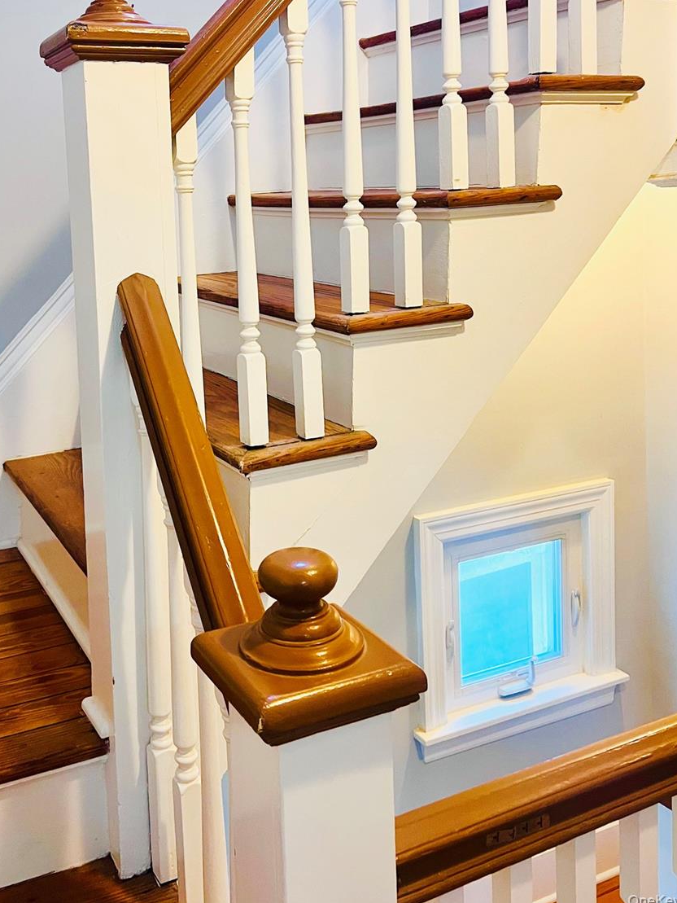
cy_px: 286
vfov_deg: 50.2
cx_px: 252
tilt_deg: -2.6
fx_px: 939
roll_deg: +2.6
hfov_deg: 39.4
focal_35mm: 36
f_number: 1.5
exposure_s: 1/60
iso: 200
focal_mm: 5.7
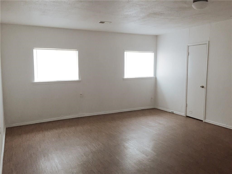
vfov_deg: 48.2
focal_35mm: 29
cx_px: 116
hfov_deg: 61.7
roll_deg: -1.0
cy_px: 87
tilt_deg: -7.5
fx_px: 194
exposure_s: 1/30
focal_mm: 4.15
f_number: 2.2
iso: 50
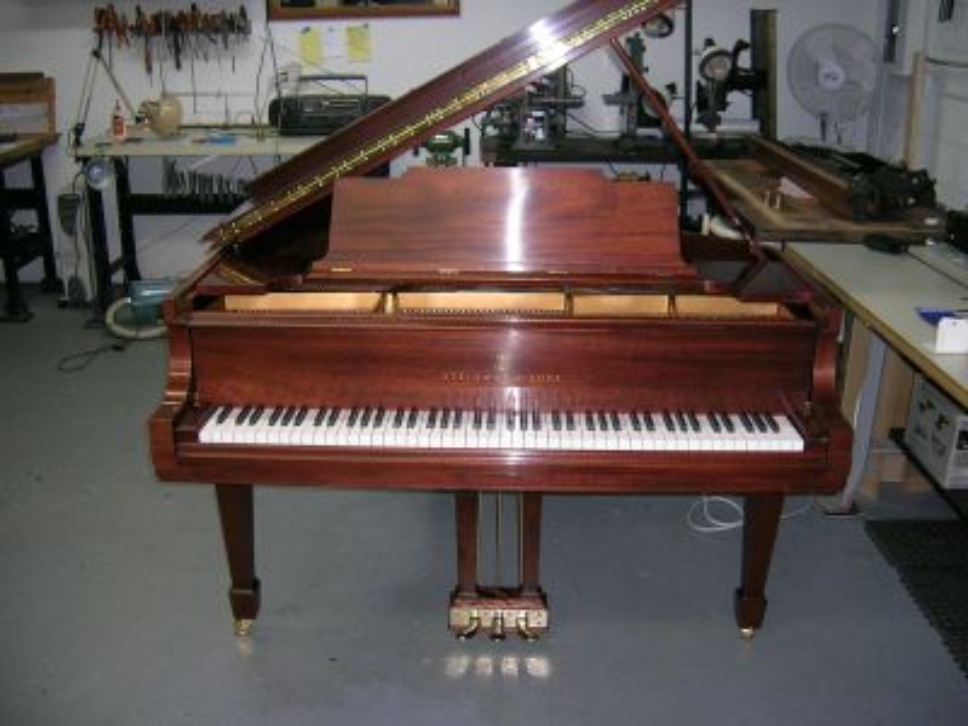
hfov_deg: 52.6
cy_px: 363
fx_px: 979
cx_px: 484
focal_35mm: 35
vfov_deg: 40.7
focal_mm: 5.4
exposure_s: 1/60.1
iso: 115
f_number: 2.8
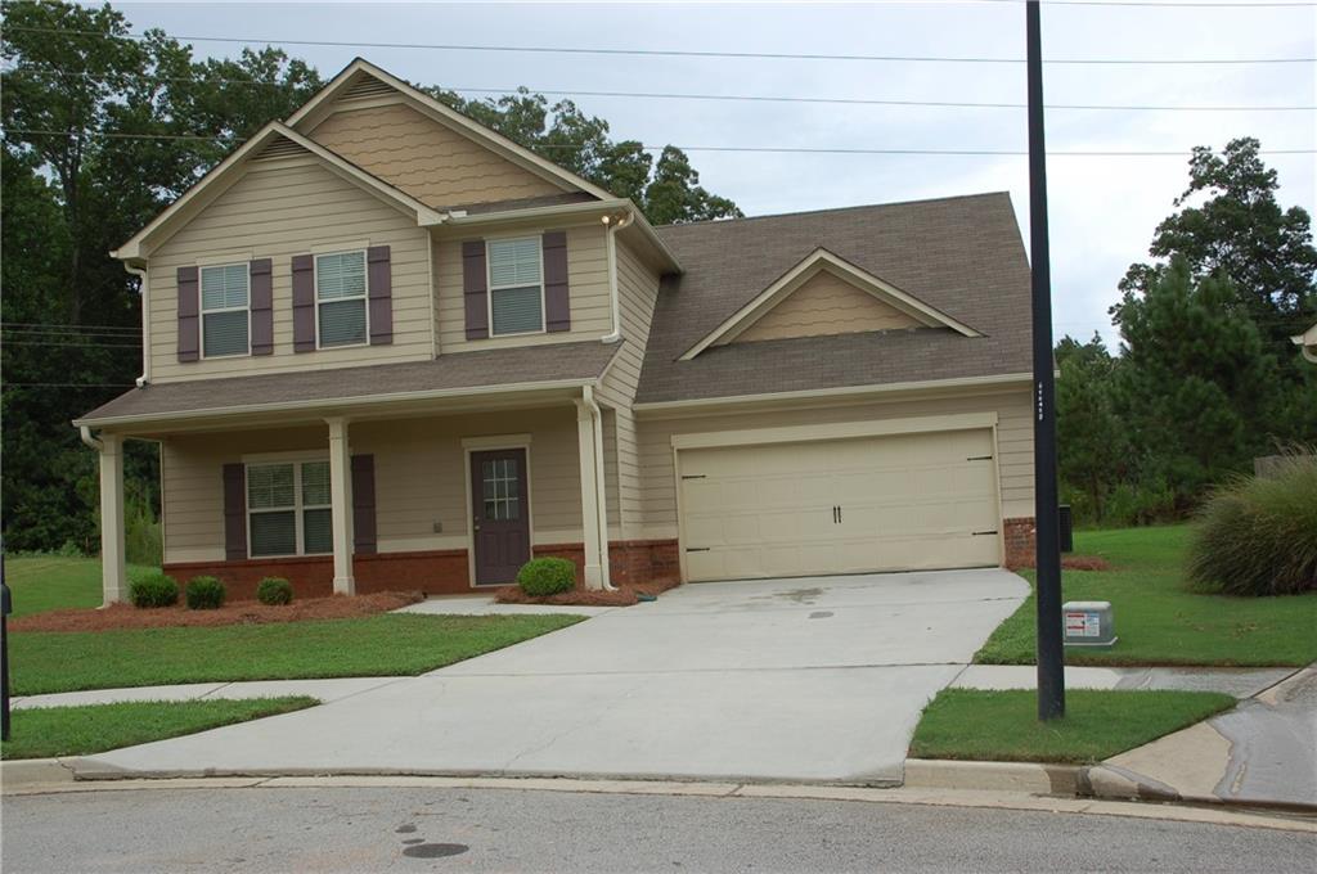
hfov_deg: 53.2
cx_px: 658
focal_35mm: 36
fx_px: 1315
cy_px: 437
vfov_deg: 36.8
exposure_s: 1/250
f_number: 8
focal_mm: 24
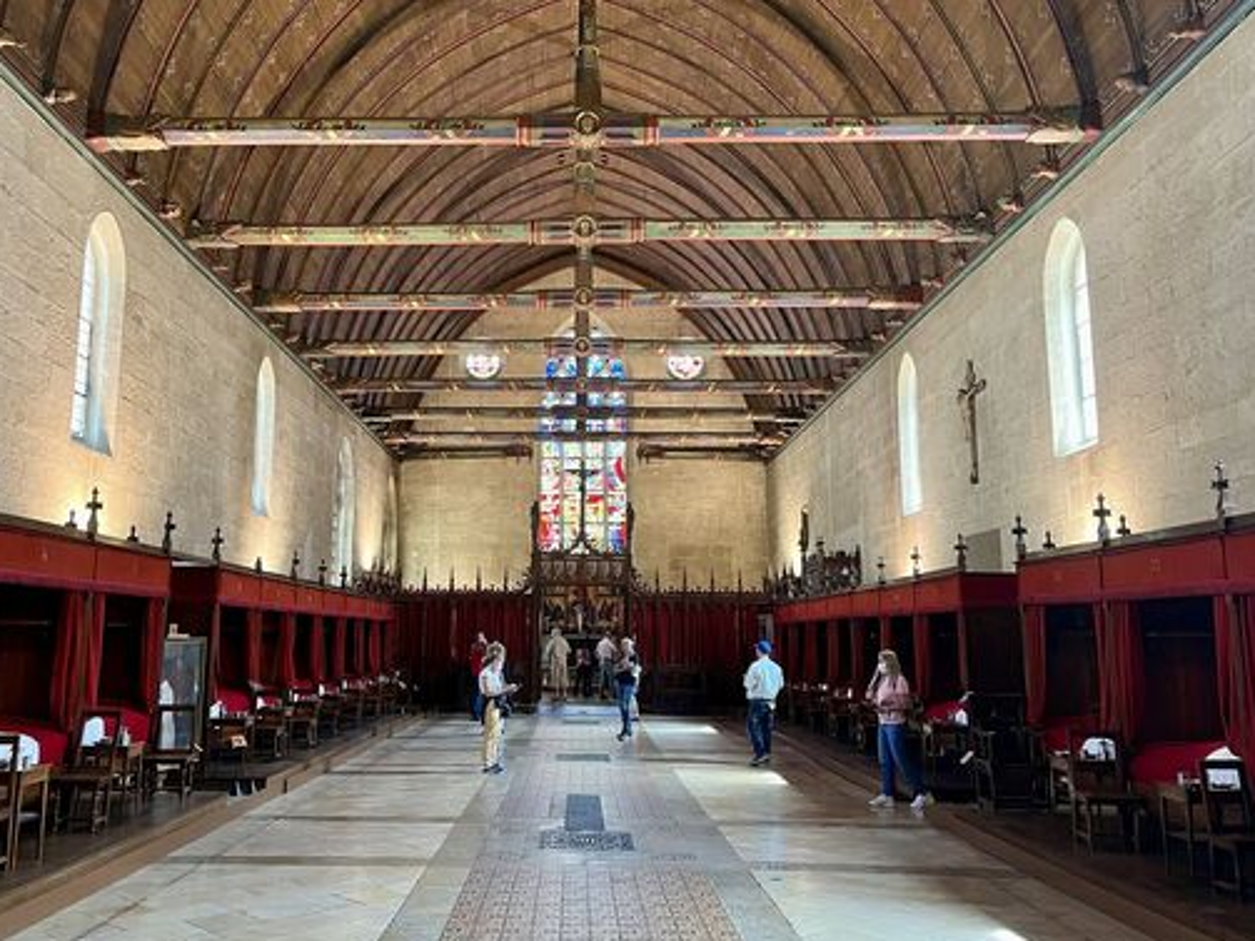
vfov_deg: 45.4
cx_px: 536
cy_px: 439
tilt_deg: +9.6
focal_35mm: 31
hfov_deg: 58.1
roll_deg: -0.2
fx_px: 1124
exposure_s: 1/50
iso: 250
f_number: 1.6
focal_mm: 5.1
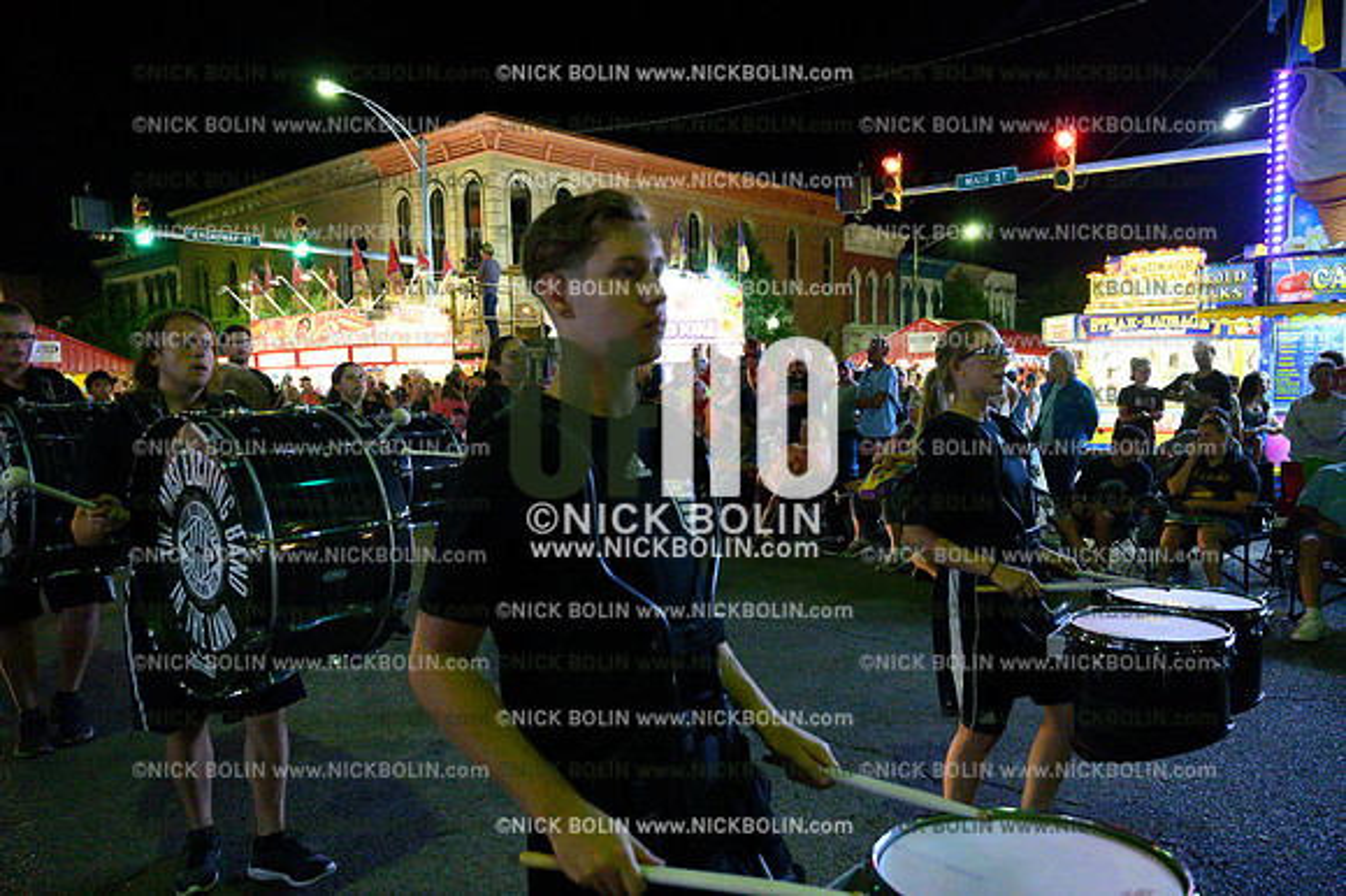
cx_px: 673
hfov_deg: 73.8
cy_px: 448
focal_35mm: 24
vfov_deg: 53.1
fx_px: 897
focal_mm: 24
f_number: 4
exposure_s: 1/400
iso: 32000
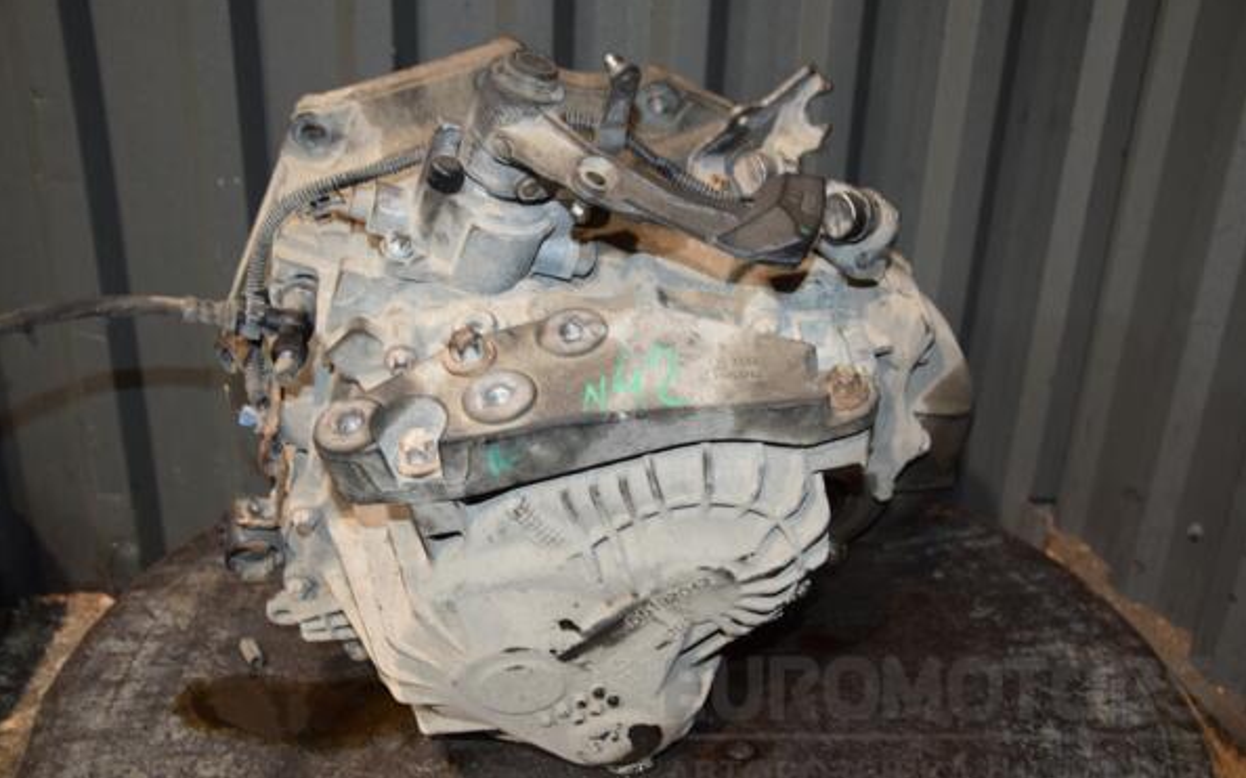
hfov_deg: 56.7
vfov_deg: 37.2
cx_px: 625
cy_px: 409
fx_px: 1154
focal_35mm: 34
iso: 800
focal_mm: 22
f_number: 5
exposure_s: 1/60
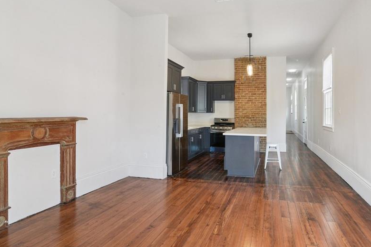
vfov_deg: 59.3
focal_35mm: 21
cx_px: 219
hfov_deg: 80.5
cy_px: 114
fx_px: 216
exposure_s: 1/30
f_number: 13
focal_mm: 16
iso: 800
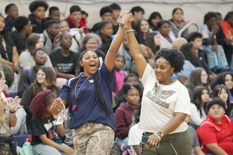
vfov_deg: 7.4
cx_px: 116
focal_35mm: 185
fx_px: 1198
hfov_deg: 11.1
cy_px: 78
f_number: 3.2
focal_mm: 185
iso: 6400
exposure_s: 1/1250
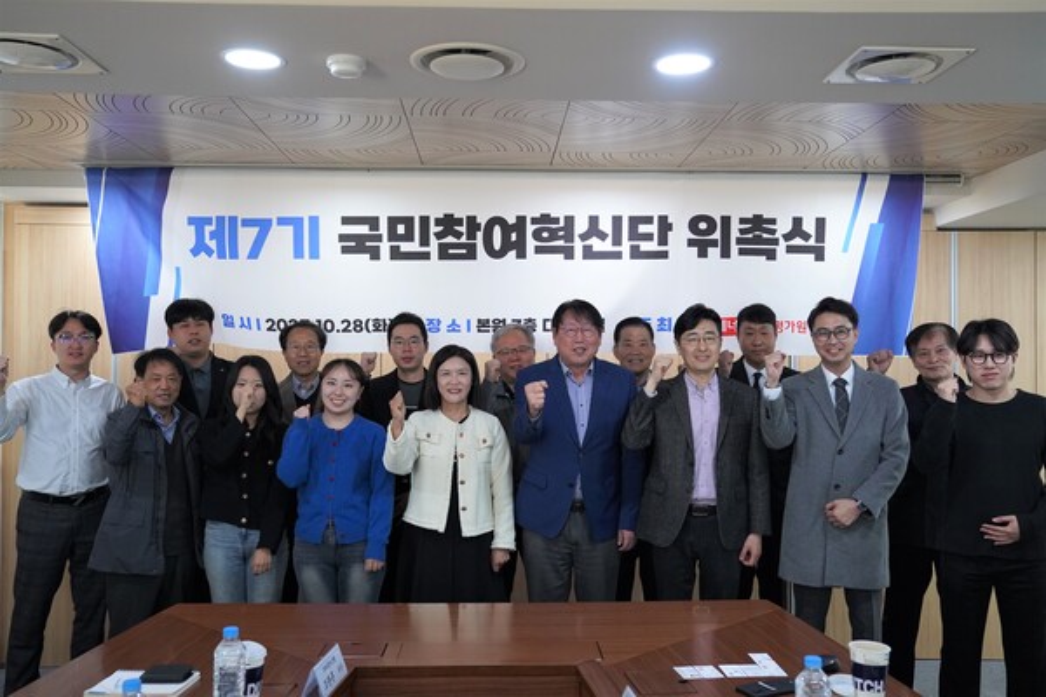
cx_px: 523
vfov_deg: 38.9
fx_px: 988
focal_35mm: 34
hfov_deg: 55.8
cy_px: 348
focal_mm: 34
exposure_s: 1/160
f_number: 4
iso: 4000
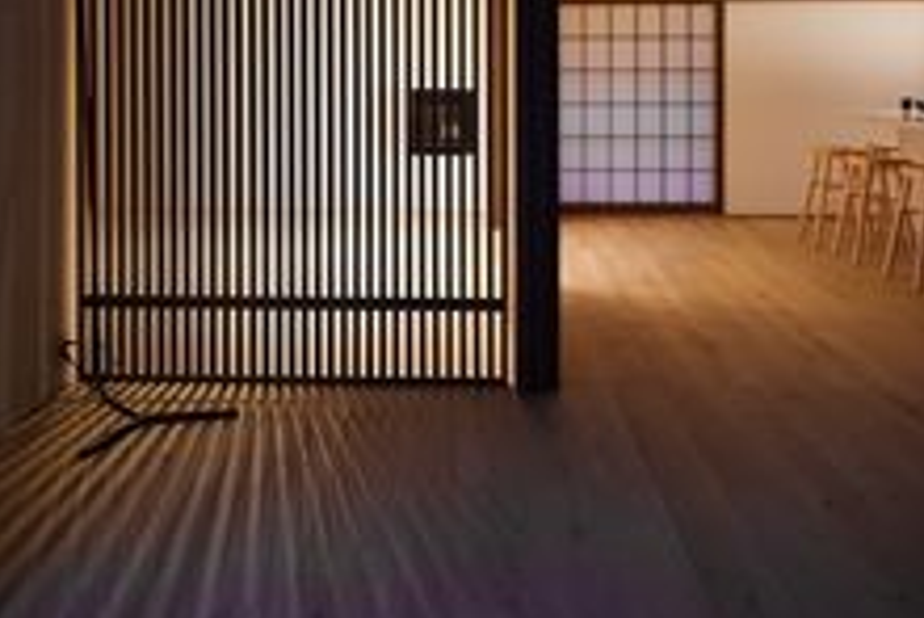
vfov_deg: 18.7
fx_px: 1849
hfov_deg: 28.1
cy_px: 74
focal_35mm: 72
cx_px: 445
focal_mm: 24
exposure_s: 1/18
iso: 3200
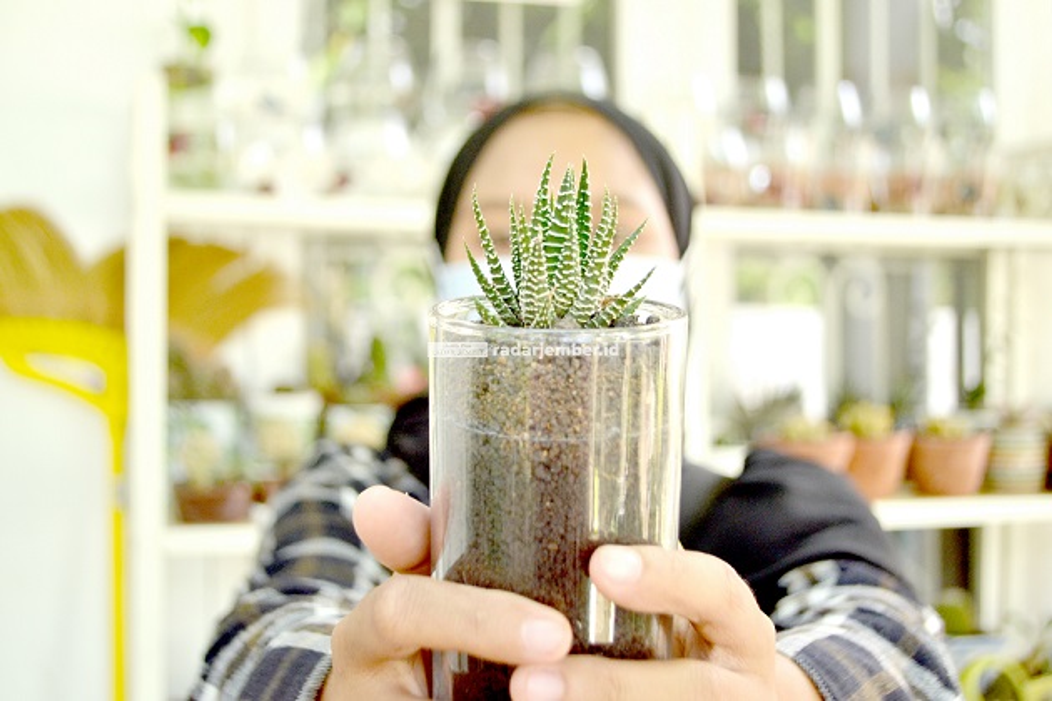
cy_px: 350
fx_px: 1315
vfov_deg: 29.9
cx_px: 526
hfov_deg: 43.6
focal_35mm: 45
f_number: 5.6
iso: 450
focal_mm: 30
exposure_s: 1/160
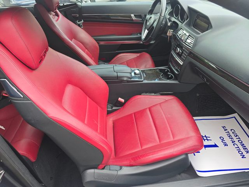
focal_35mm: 23
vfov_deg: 58.9
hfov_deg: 73.9
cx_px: 124
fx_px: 165
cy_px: 94
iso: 64
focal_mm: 6.3
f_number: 1.7
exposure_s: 1/180
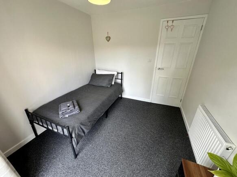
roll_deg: +0.6
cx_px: 118
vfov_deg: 85.7
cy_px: 88
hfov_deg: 102.1
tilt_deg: -23.3
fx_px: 96
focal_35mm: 14
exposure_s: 1/100
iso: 125
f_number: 2.2
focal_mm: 2.22
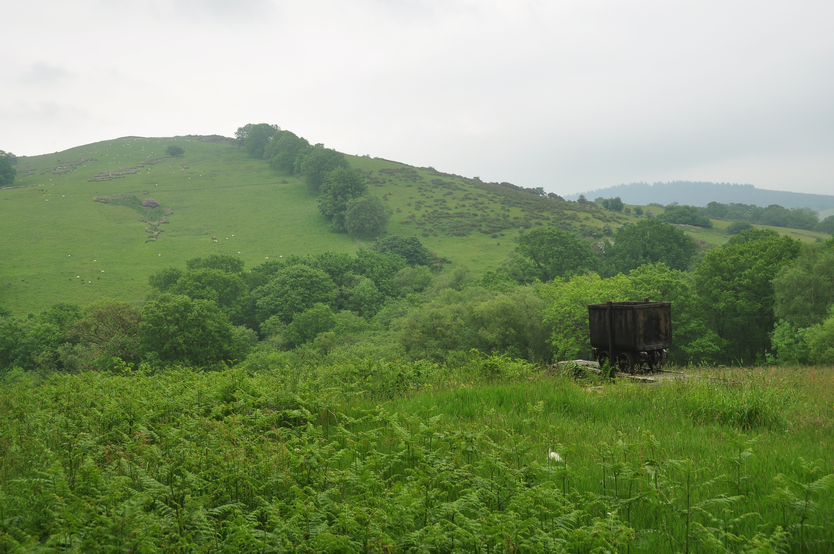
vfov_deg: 30.8
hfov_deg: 45.0
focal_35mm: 44
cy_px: 277
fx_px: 1007
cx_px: 417
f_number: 6.3
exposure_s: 1/160
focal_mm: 29
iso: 200
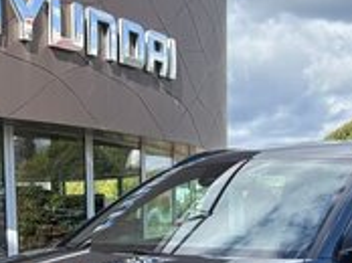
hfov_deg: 26.7
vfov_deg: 19.4
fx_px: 741
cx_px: 196
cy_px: 273
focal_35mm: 73
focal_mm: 5.96
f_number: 1.6
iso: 64
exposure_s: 1/1799
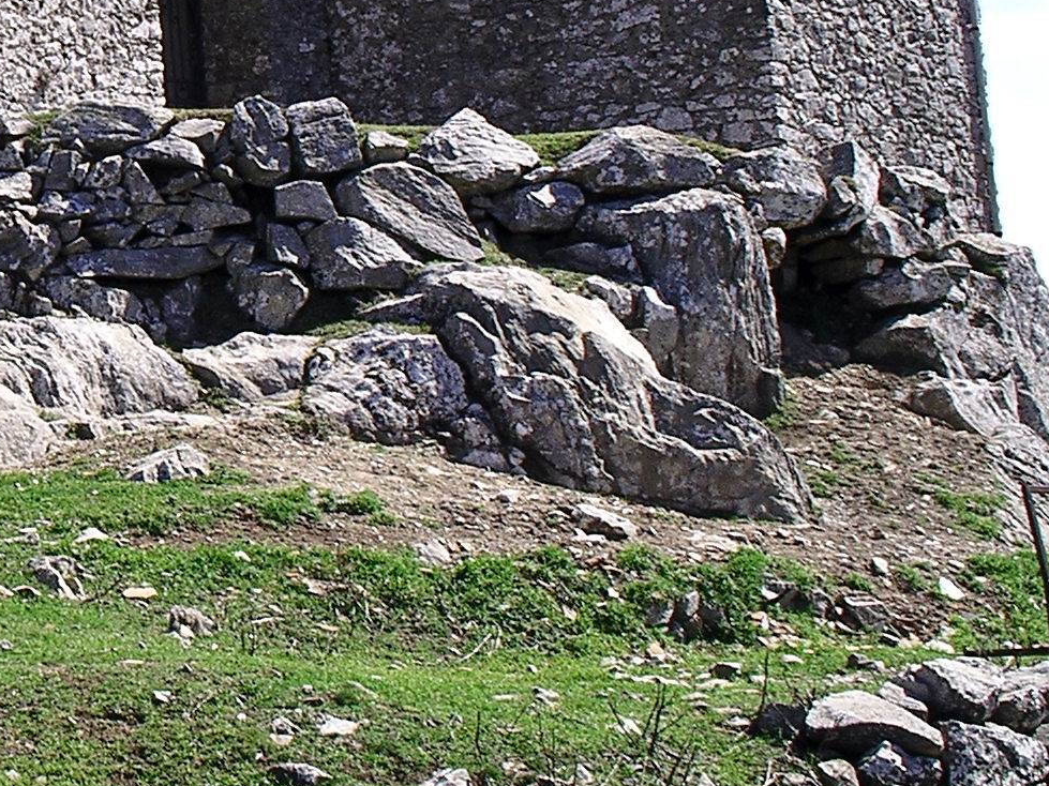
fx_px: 2969
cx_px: -304
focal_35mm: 98
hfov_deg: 18.6
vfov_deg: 14.8
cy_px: -1
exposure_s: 1/409
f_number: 5.6
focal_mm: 7.8
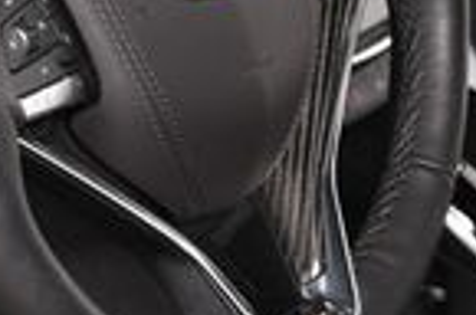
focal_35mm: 177
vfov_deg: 7.7
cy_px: 89
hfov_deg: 11.5
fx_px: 2335
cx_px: -26
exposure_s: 1/160
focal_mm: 27
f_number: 4.5
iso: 100
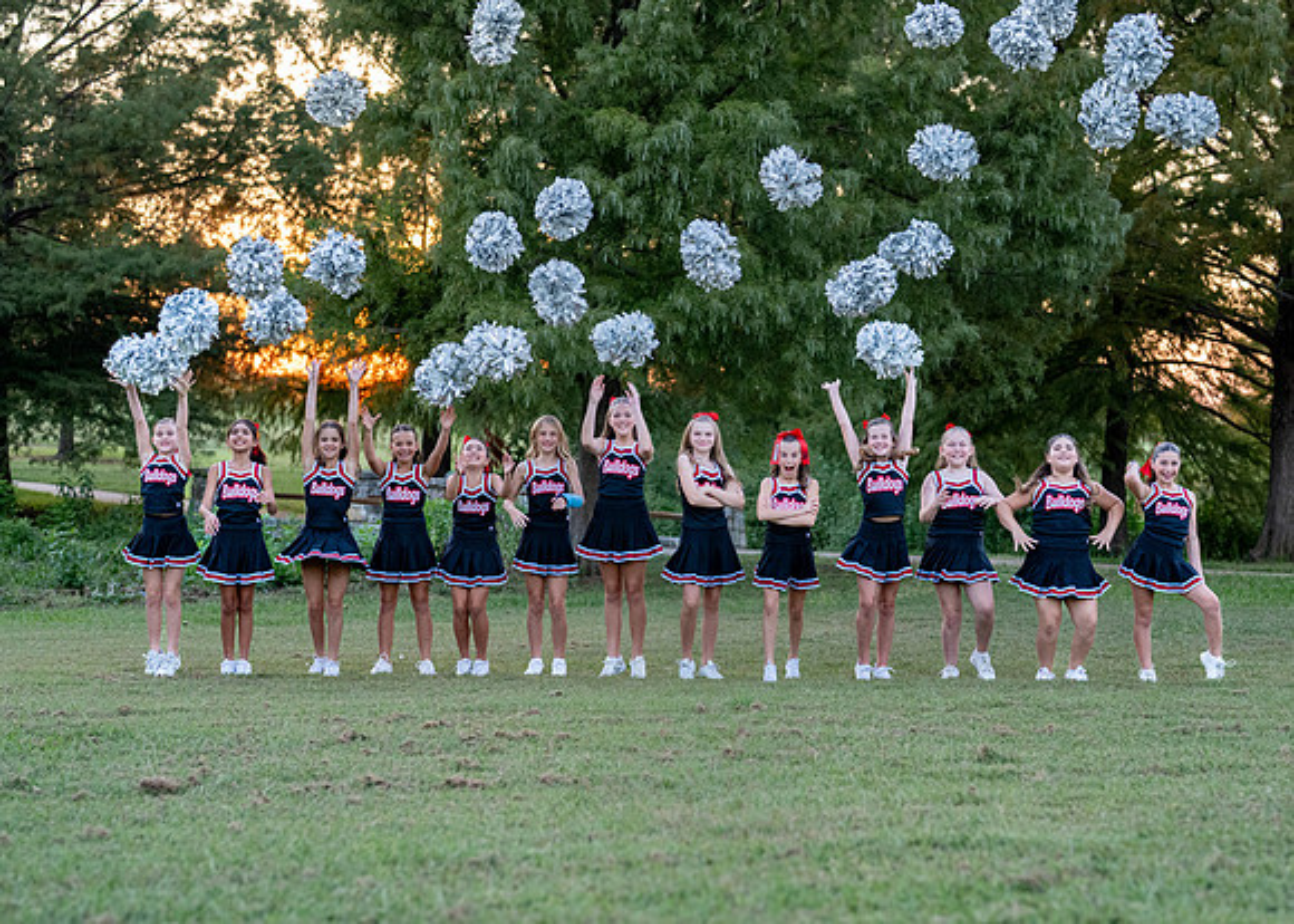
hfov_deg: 31.1
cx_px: 685
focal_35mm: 63
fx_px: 2326
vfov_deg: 22.4
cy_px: 552
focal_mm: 50
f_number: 2.2
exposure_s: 1/1000
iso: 1600
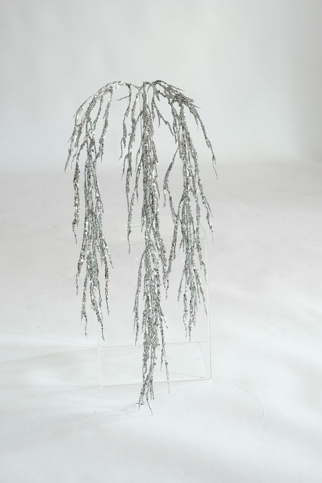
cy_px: 242
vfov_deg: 32.4
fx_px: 832
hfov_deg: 21.9
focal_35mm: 62
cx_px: 161
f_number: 13
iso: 200
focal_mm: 41.4
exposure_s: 5
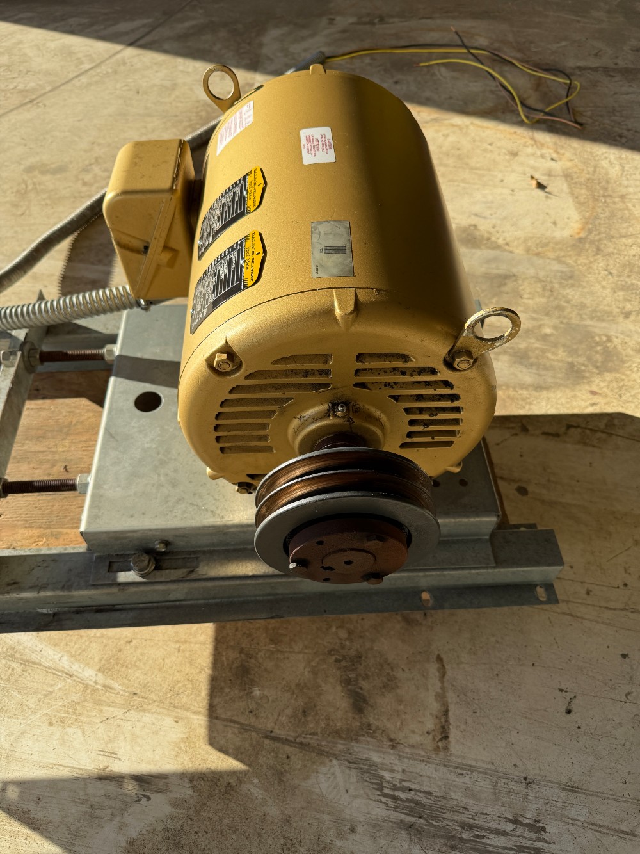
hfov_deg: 56.8
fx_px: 592
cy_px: 427
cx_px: 320
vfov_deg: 71.6
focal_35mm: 24
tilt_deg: -52.4
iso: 100
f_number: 1.78
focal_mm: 6.76
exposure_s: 1/2370
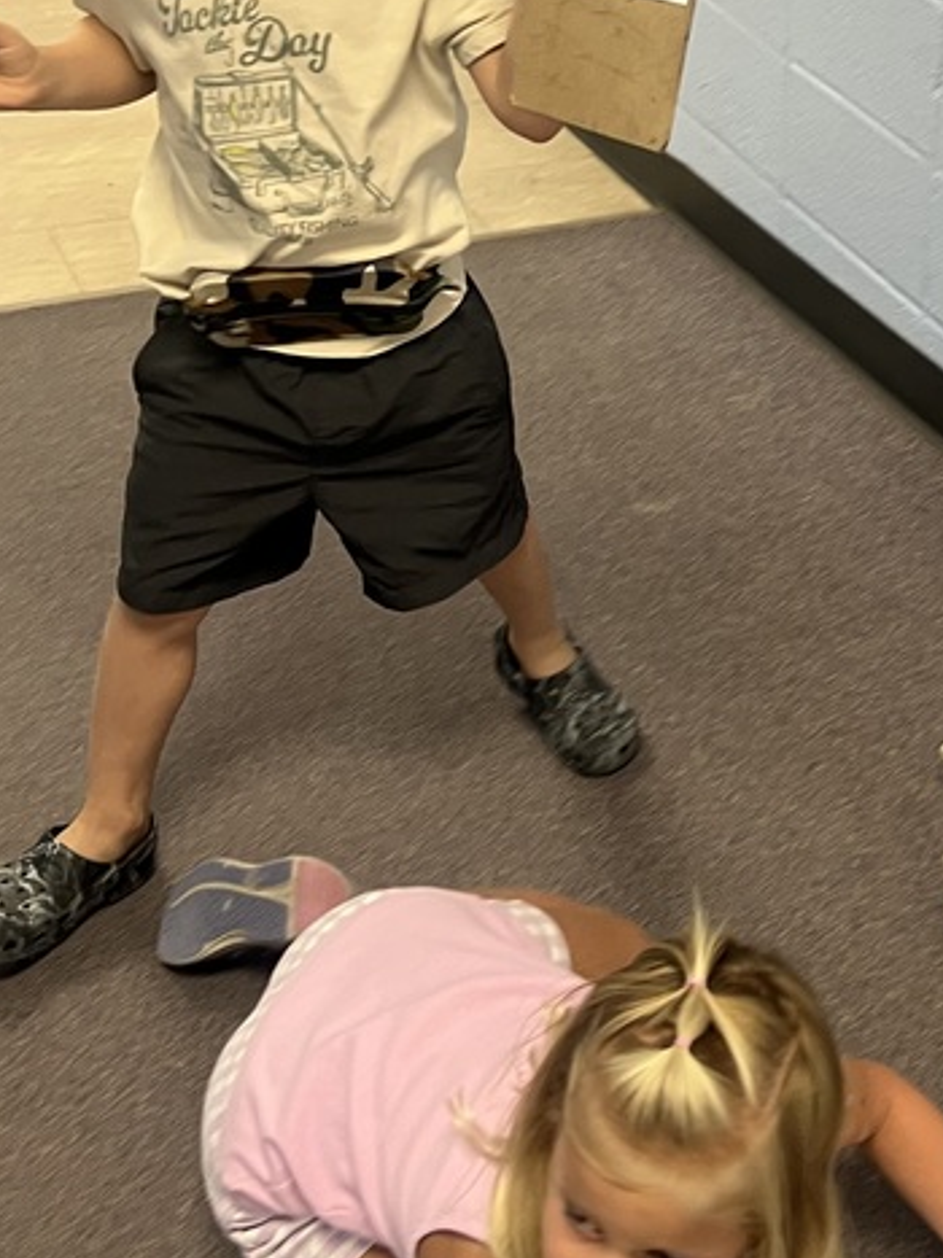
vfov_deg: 33.5
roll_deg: -5.1
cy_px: 412
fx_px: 2071
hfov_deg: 24.6
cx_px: 927
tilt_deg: -33.0
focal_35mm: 57
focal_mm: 5.7
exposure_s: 1/60
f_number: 1.5
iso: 160
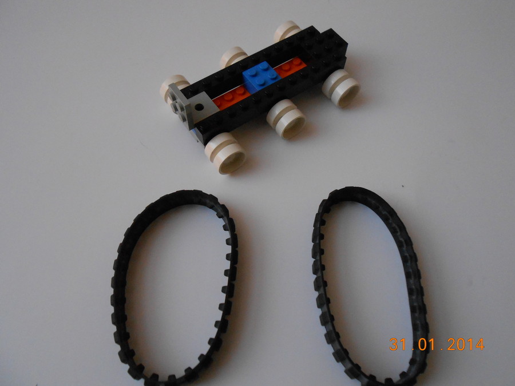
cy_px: 193
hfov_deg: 67.3
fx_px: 387
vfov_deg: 53.1
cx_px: 258
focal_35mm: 26
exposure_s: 1/125
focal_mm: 4.6
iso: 500
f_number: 3.5
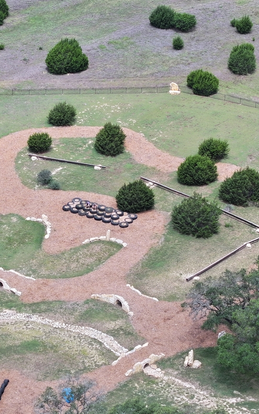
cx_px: 57
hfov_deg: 9.7
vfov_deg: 15.5
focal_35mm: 135
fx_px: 1523
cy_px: 229
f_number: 2.8
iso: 100
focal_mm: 19.35
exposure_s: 1/640
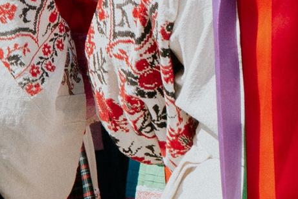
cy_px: -354
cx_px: -227
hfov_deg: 12.0
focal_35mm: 159
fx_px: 1317
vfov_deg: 7.7
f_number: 5
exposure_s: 1/1000
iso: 160
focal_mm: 17
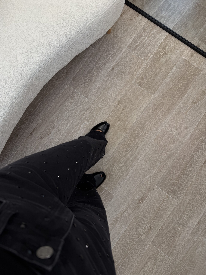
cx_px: 103
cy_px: 138
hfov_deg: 56.8
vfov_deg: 71.6
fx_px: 190
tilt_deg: -84.2
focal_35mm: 24
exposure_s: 1/100
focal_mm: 6.76
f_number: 1.78
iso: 64
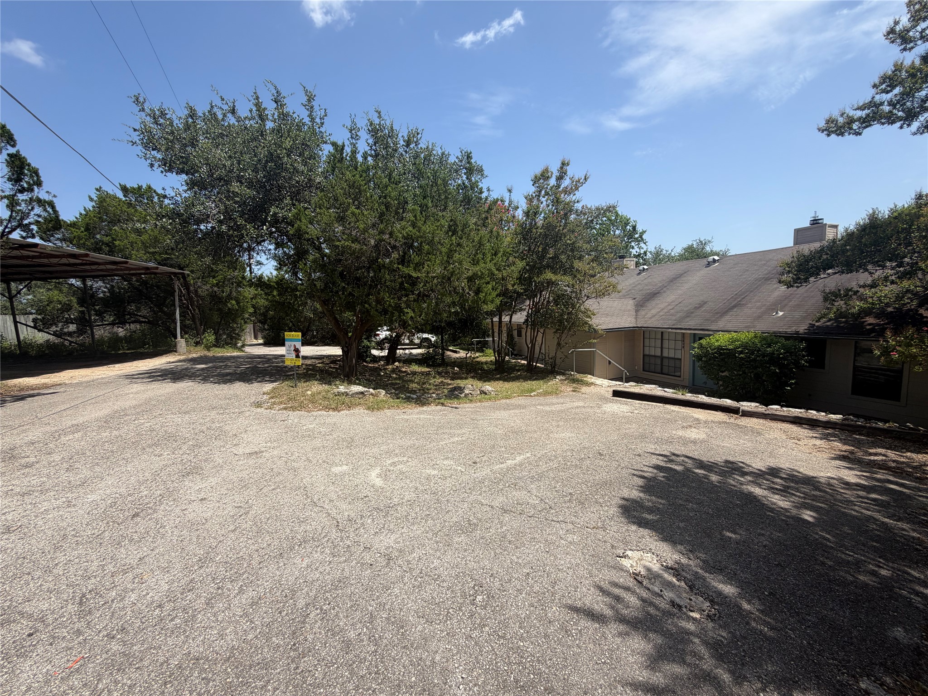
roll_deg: +2.7
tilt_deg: -5.7
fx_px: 375
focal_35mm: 14
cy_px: 348
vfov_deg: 85.7
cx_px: 464
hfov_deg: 102.1
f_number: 2.2
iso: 20
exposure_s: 1/770
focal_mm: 2.22
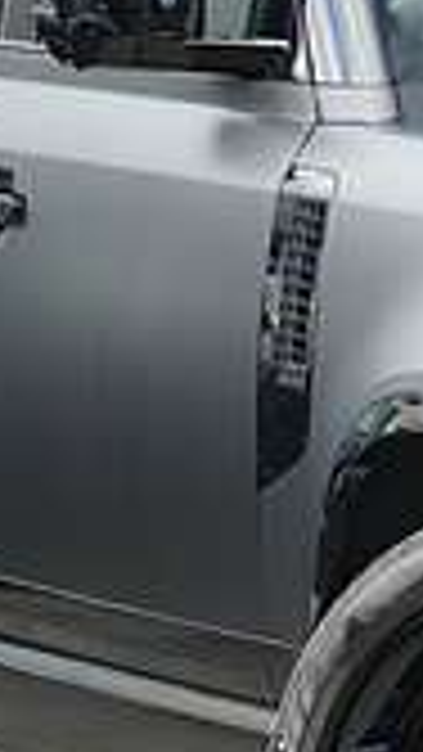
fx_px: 7255
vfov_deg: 5.9
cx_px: 814
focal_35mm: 364
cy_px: 365
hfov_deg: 3.3
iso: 1000
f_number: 7.1
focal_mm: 97
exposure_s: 1/250
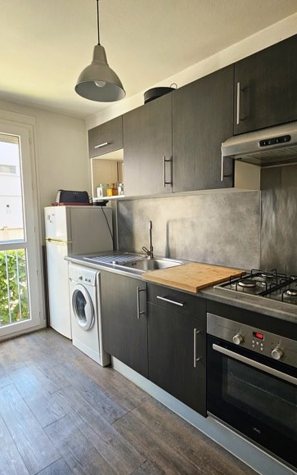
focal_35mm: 19
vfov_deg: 88.0
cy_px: 233
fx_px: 246
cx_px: 173
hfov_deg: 61.9
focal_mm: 2.2
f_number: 2.2
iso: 160
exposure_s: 1/50.3
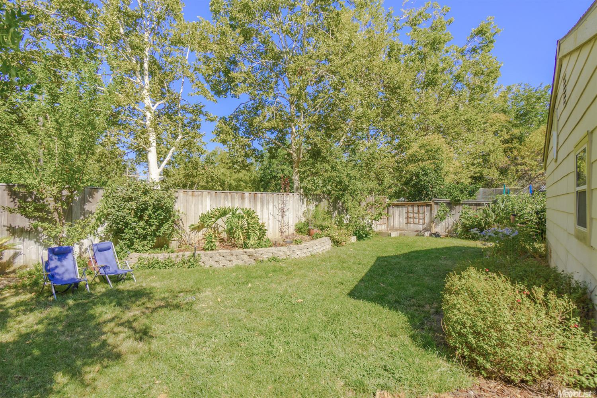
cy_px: 199
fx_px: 265
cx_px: 298
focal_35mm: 16
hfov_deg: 96.7
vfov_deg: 73.7
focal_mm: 11
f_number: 6.7
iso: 100
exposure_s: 1/200
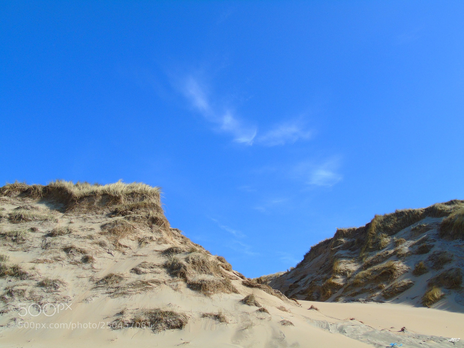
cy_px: 174
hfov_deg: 61.7
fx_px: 389
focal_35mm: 29
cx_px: 232
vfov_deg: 48.2
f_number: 3.6
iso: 80
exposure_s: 1/1000
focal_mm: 5.2
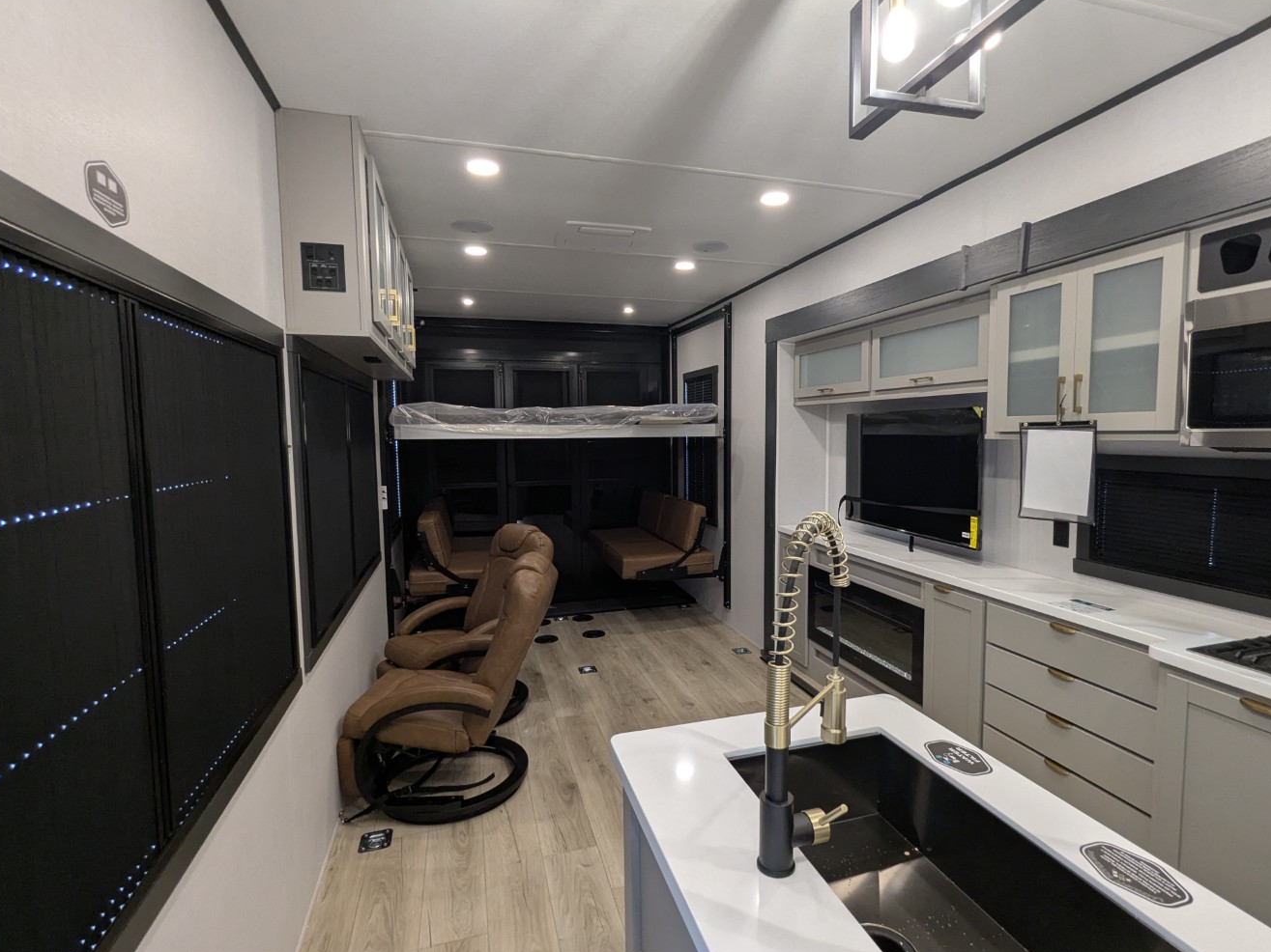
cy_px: 482
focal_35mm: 17
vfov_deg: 74.7
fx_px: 624
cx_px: 666
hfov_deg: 91.0
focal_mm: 2.35
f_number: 2.2
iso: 200
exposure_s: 1/43.7
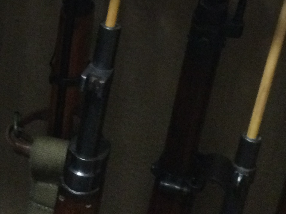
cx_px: 77
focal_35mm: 106
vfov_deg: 13.8
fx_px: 876
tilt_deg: -30.8
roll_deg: -8.3
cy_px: 21
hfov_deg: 18.4
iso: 320
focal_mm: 3.3
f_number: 2.4
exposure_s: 1/15
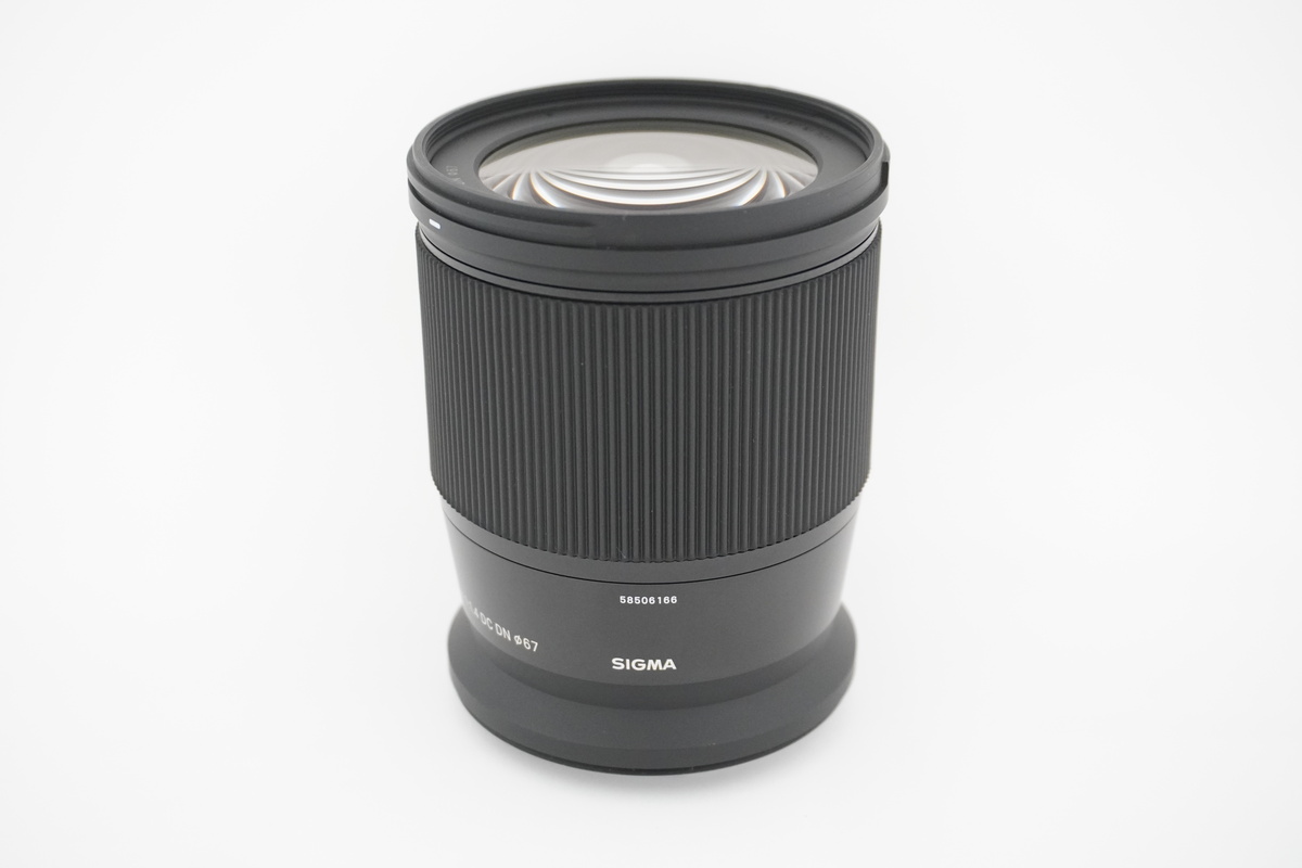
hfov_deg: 38.9
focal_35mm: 51
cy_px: 434
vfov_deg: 26.5
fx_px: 1844
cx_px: 651
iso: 2500
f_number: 5
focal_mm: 34
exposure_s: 1/60
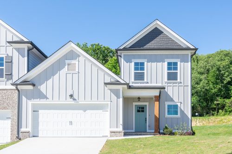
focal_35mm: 38
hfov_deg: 51.3
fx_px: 242
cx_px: 116
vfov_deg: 35.5
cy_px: 77
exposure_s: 1/400
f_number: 5.6
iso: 100
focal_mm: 25
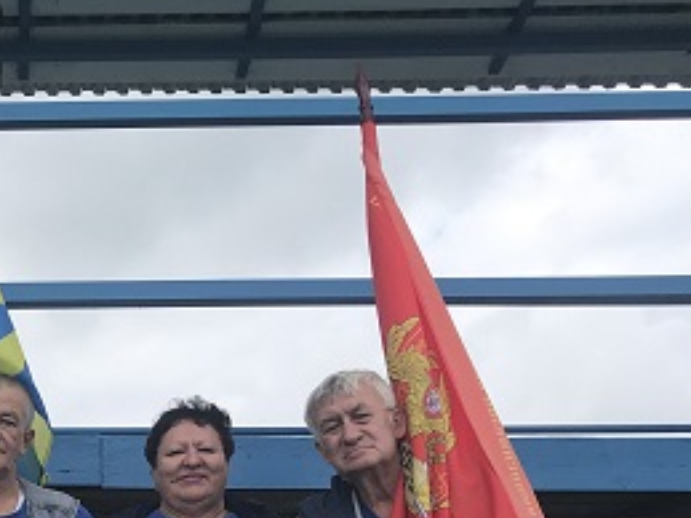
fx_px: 1457
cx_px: -127
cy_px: 558
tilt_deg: +10.2
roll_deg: -1.0
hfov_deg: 24.3
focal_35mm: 73
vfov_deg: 19.4
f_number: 1.8
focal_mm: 3.99
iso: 20
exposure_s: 1/1497
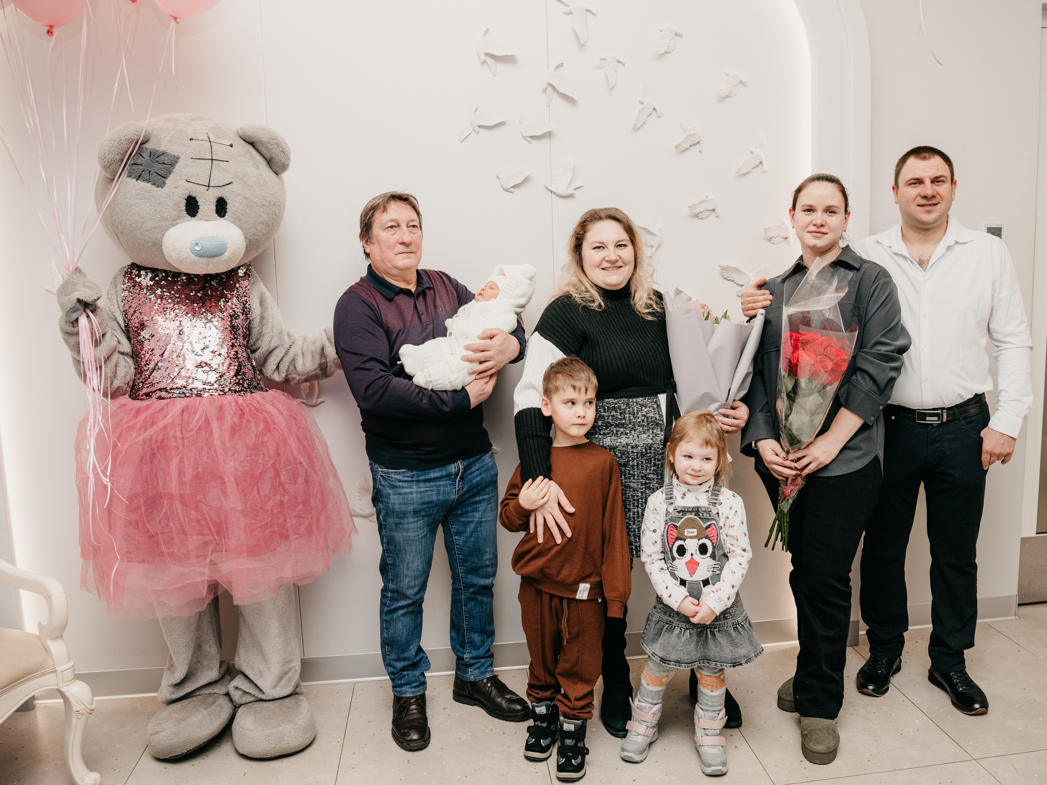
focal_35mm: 28
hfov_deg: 63.4
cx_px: 558
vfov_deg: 49.7
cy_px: 397
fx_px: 847
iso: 320
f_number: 4
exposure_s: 1/160
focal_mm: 24
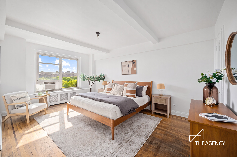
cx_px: 118
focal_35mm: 14
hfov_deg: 104.3
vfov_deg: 81.1
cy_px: 78
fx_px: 92
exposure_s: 1/8
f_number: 11
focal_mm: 14
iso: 400
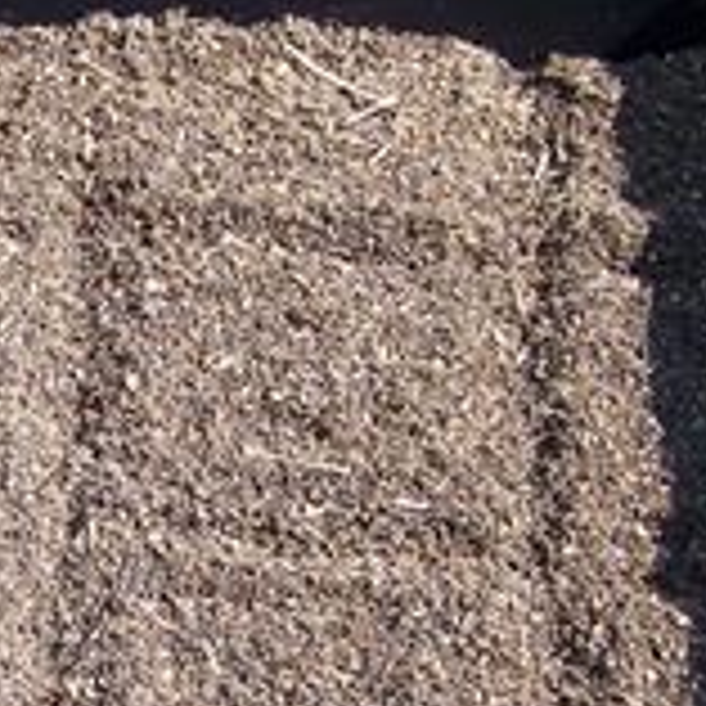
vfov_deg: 16.2
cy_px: 470
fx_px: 2469
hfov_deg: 15.6
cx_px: -153
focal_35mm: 107
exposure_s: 1/350
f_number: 2.8
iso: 80
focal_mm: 6.3
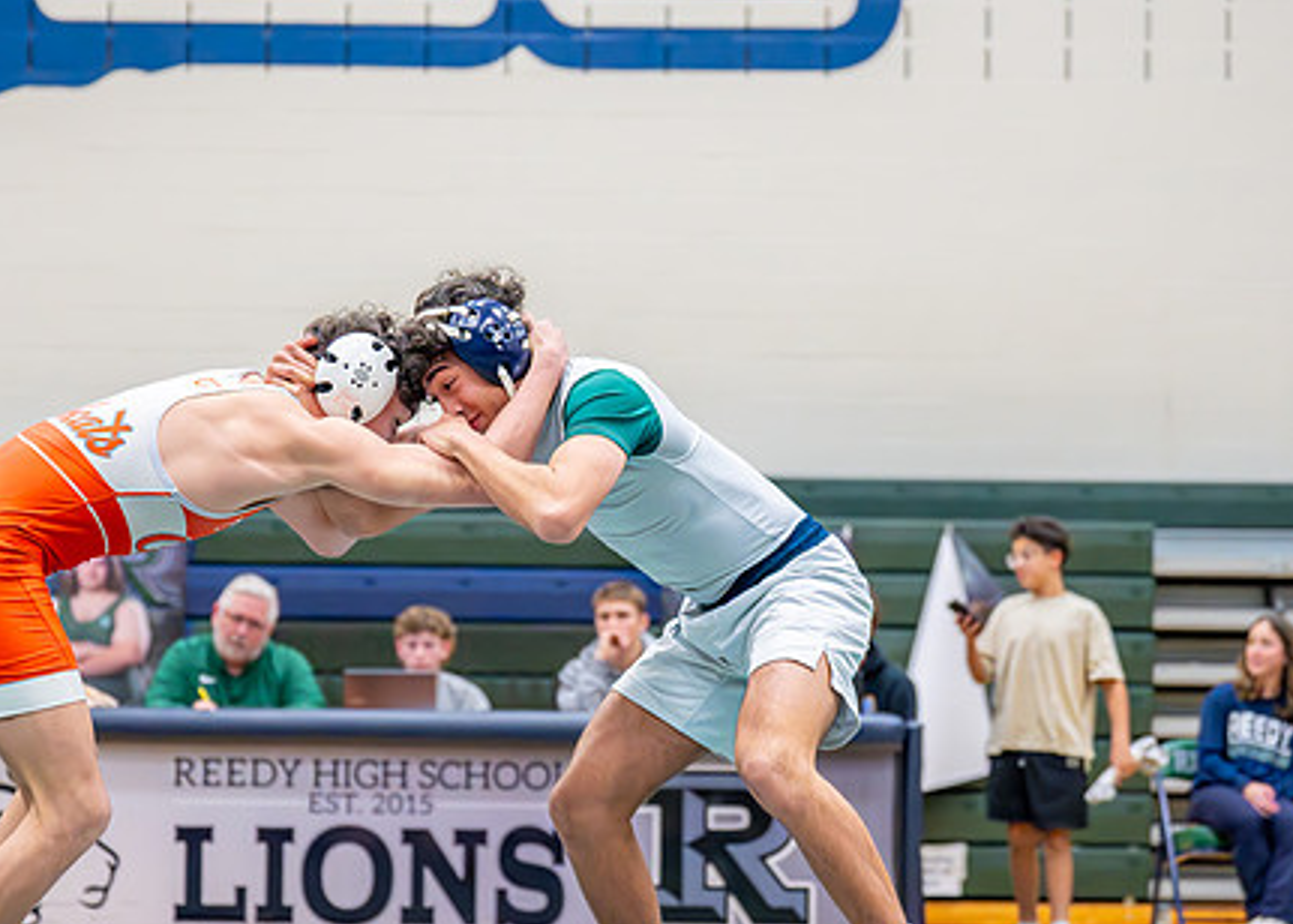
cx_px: 553
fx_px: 4187
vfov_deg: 12.6
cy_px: 555
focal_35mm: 114
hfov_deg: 17.5
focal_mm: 70
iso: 6400
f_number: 2.8
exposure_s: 1/1000
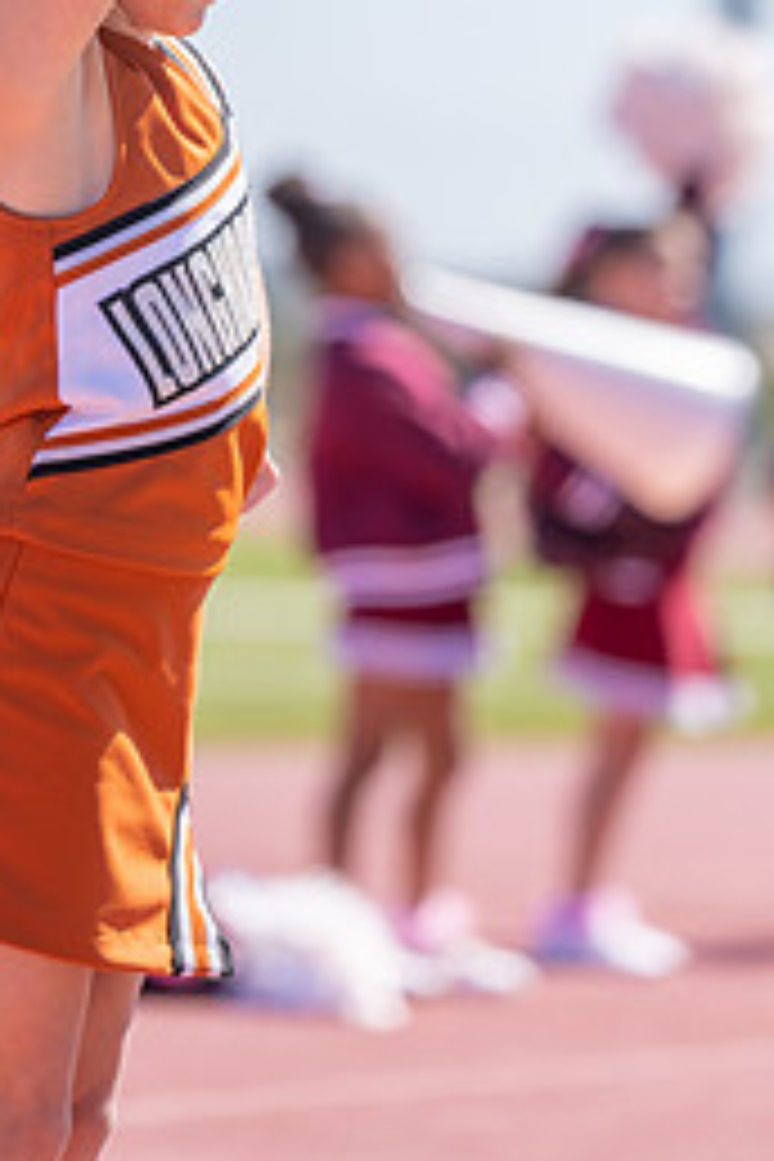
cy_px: 184
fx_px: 11254
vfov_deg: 5.9
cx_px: 266
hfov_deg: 3.9
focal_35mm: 349
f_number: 4
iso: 125
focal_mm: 200
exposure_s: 1/1000
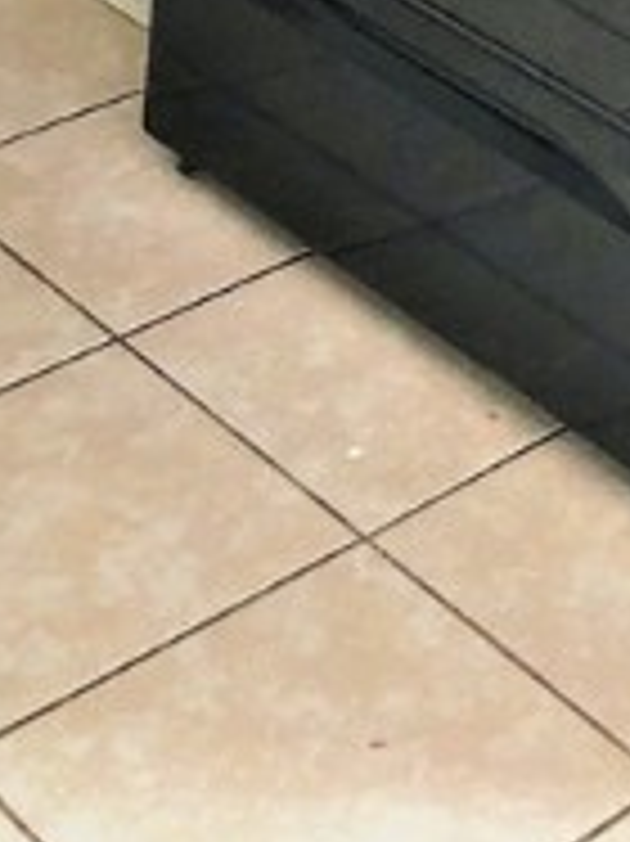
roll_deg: -3.2
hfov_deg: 12.5
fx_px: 2794
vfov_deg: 14.3
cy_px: -833
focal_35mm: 115
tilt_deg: -11.1
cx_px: 819
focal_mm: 3.99
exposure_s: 1/15
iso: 40
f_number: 1.8
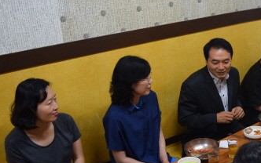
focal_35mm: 58
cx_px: 236
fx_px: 413
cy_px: 105
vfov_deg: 22.3
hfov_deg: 33.2
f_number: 3.5
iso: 800
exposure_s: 1/60
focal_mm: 18
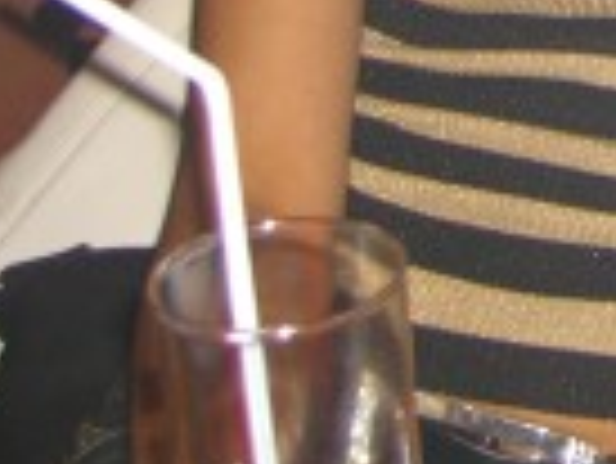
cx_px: 1250
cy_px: -514
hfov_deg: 10.8
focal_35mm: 166
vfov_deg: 8.4
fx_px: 2957
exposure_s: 1/60
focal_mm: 7.9
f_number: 2.8
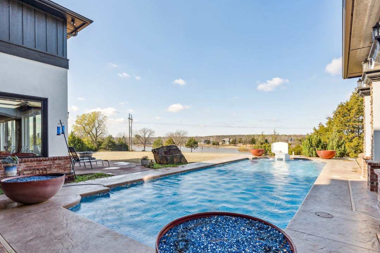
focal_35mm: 19
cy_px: 142
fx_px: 200
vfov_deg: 64.3
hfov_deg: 86.9
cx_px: 197
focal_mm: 16
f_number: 7.1
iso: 200
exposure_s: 1/1000
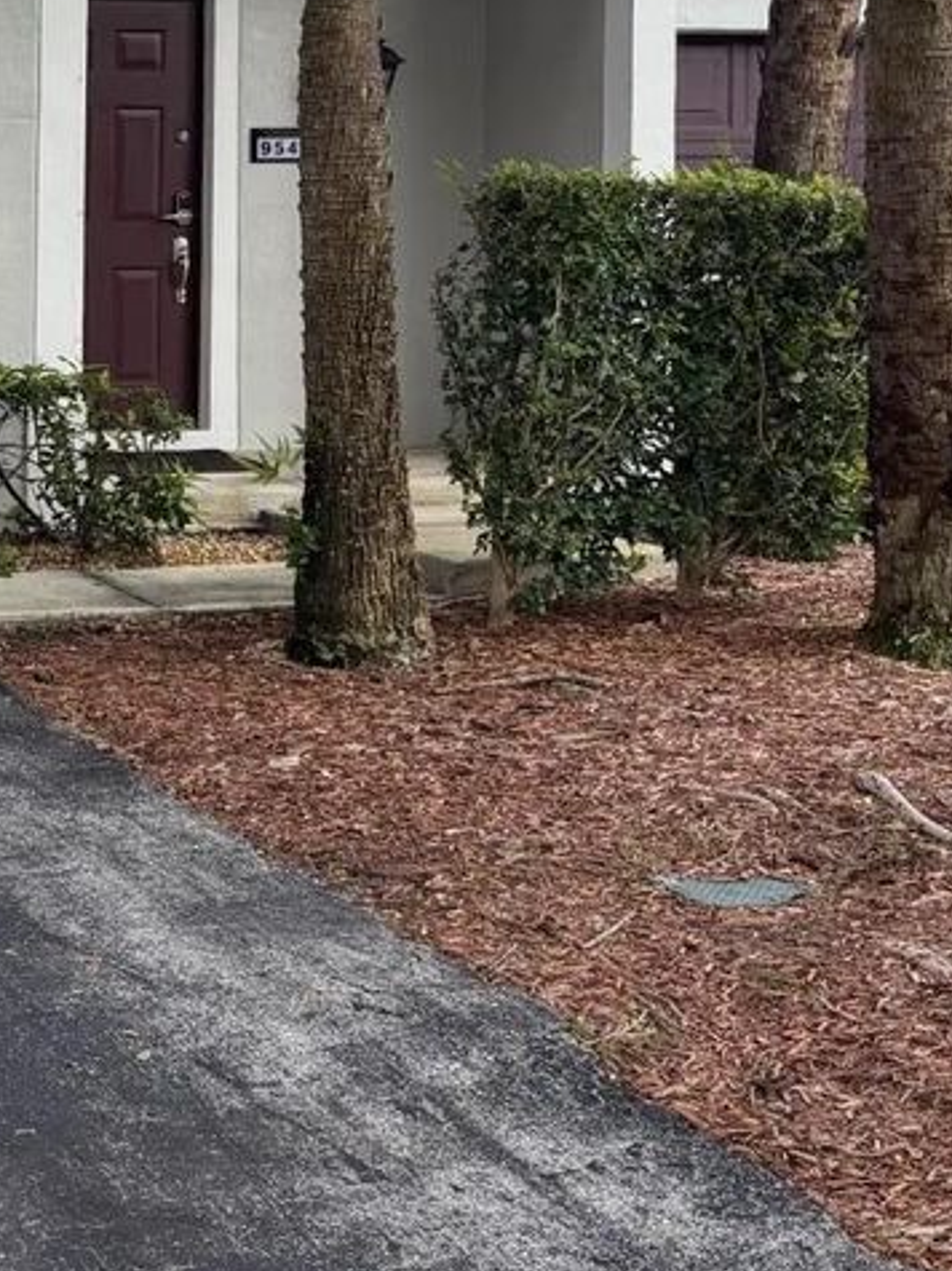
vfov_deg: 27.7
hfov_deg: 19.2
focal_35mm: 69
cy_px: 285
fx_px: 2531
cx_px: -385
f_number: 1.78
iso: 100
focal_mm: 6.76
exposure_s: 1/1122
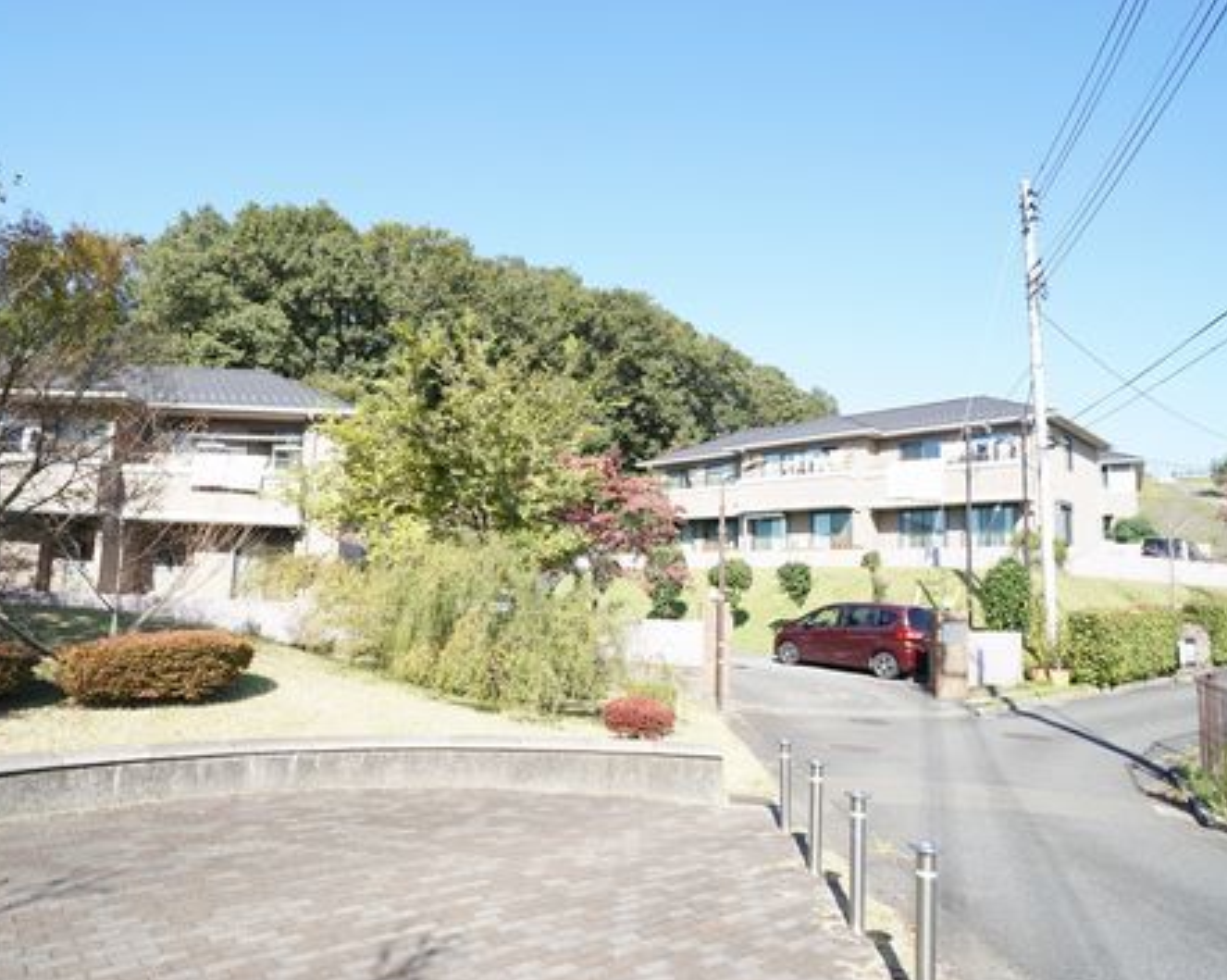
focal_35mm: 28
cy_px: 496
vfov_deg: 51.5
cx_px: 550
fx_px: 1016
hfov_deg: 62.1
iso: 100
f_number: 7.1
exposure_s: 1/100
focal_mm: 16
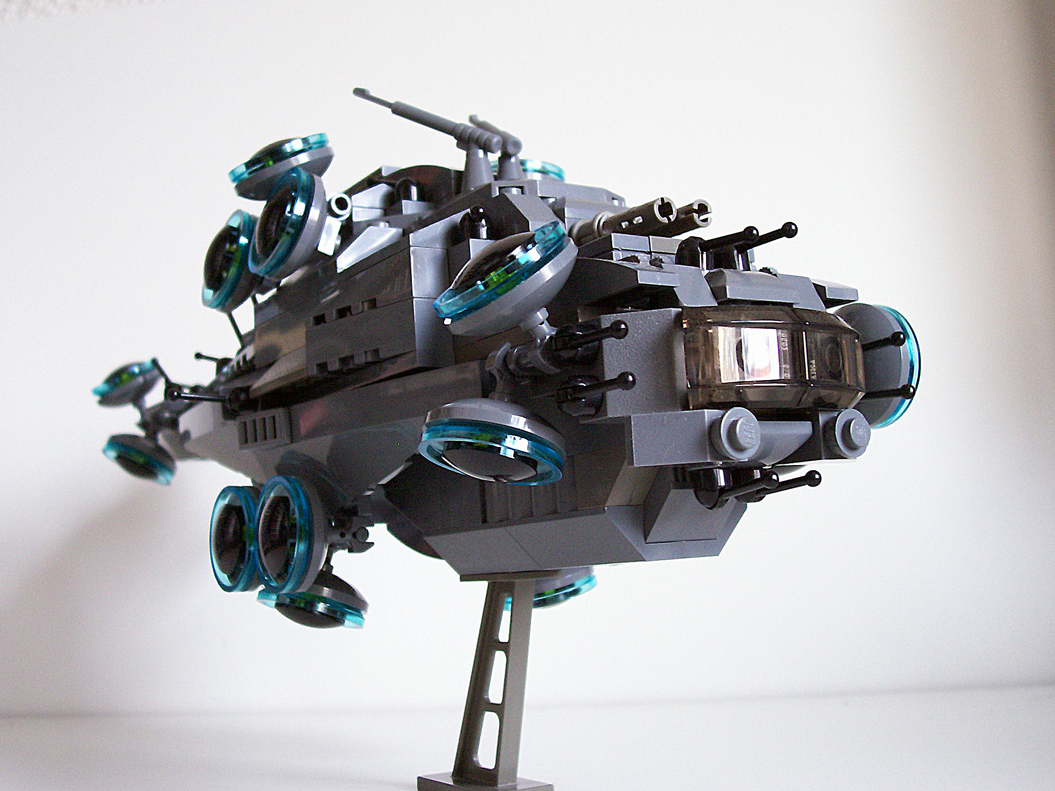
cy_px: 396
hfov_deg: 44.8
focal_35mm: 42
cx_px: 528
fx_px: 1280
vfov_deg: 34.3
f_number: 2.9
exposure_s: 1/24
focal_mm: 7
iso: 160
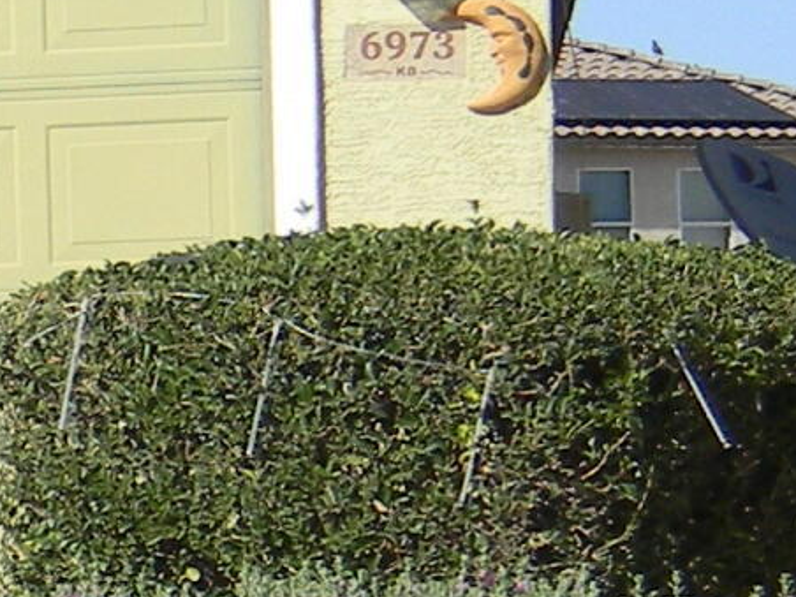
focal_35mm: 272
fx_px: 6255
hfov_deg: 6.6
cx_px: -1682
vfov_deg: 5.5
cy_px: 439
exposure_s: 1/768
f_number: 3.8
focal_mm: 7.3
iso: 80
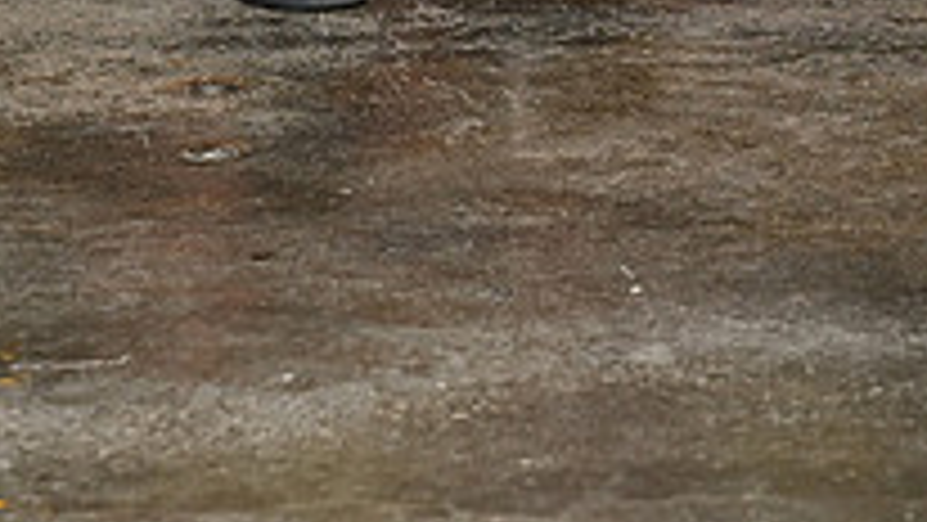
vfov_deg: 4.0
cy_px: -657
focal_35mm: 301
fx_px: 7401
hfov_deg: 7.2
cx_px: 423
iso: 1000
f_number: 6.3
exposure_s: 1/125
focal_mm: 102
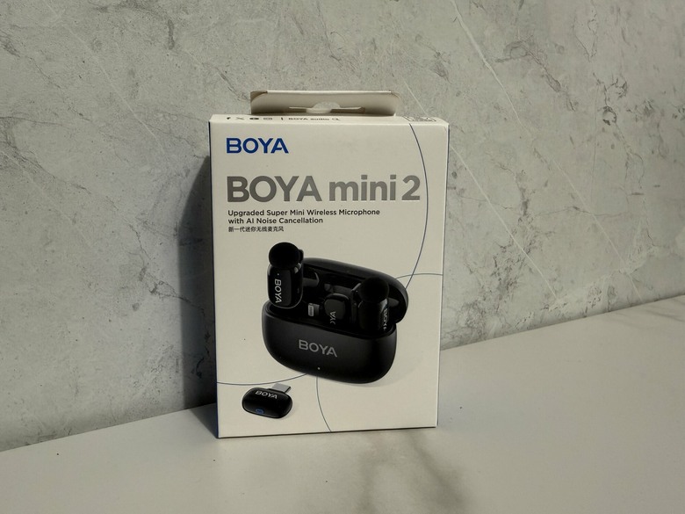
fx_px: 475
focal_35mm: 24
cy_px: 257
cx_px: 342
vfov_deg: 56.8
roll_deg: -0.8
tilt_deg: -6.5
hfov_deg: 71.6
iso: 200
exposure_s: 1/60
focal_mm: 2.22
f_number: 2.2
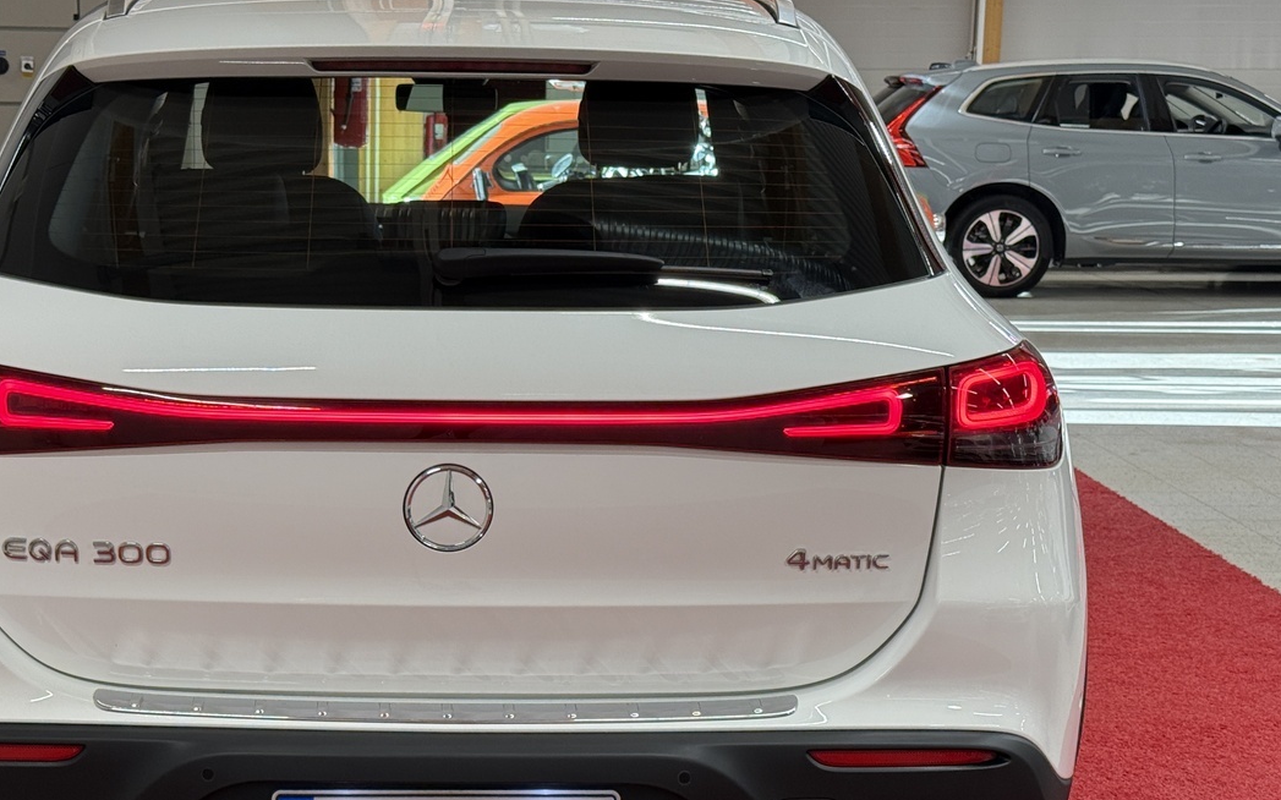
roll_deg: -1.1
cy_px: 530
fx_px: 2443
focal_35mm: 70
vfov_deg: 18.5
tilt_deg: -9.4
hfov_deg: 29.3
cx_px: 482
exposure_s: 1/120
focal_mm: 6.76
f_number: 1.78
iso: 64
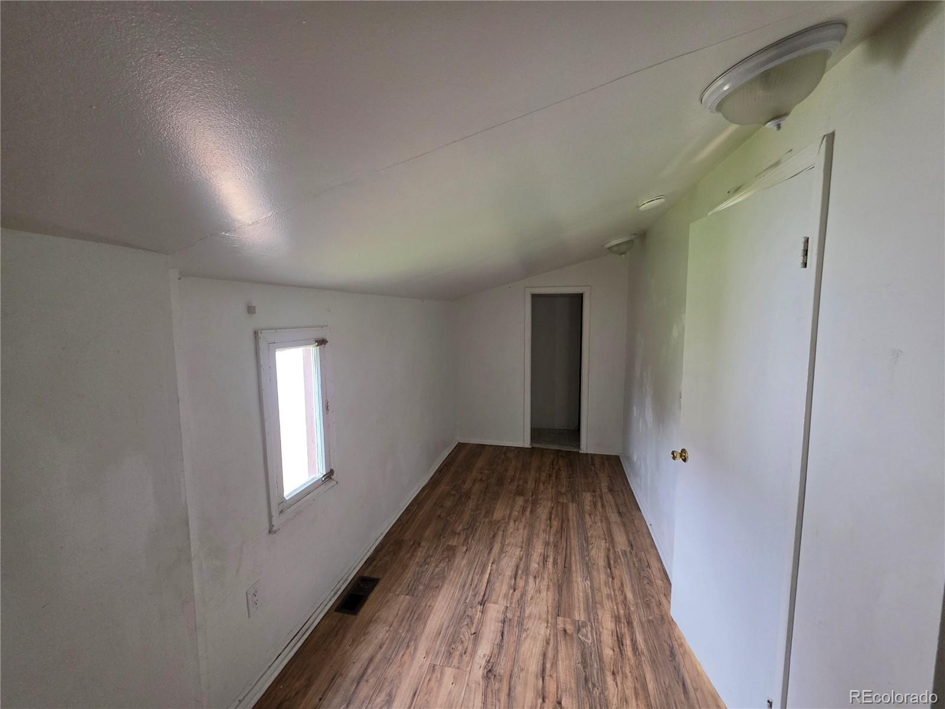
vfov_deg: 89.9
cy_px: 354
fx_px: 355
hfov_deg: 106.2
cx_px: 472
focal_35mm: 13
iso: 200
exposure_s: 1/120
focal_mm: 2.2
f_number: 1.9
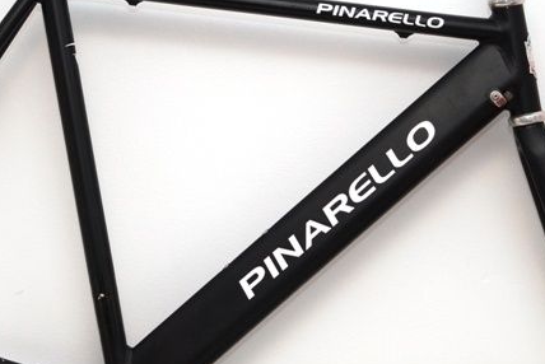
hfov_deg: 25.3
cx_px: 201
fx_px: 1212
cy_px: 155
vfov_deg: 17.1
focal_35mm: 80
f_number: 5
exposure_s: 1/60
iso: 200
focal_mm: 32
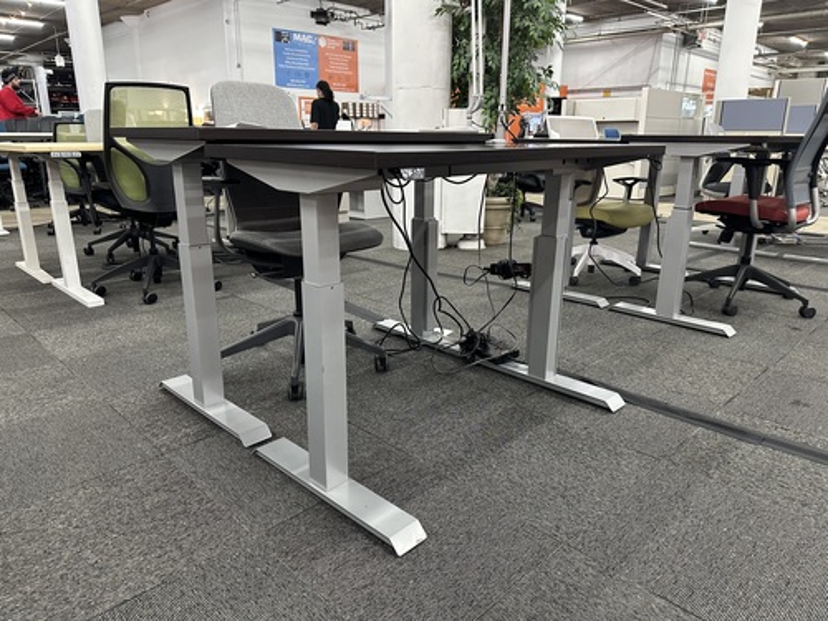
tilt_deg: -15.8
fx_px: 574
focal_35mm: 24
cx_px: 414
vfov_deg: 56.8
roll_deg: +0.1
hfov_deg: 71.6
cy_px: 310
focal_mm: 6.86
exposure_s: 1/60
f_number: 1.78
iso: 320
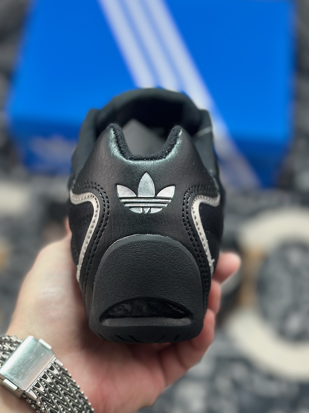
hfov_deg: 23.6
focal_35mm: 62
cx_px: 155
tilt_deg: -60.4
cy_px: 235
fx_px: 738
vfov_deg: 31.2
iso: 80
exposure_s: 1/390
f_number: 1.78
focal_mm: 6.86
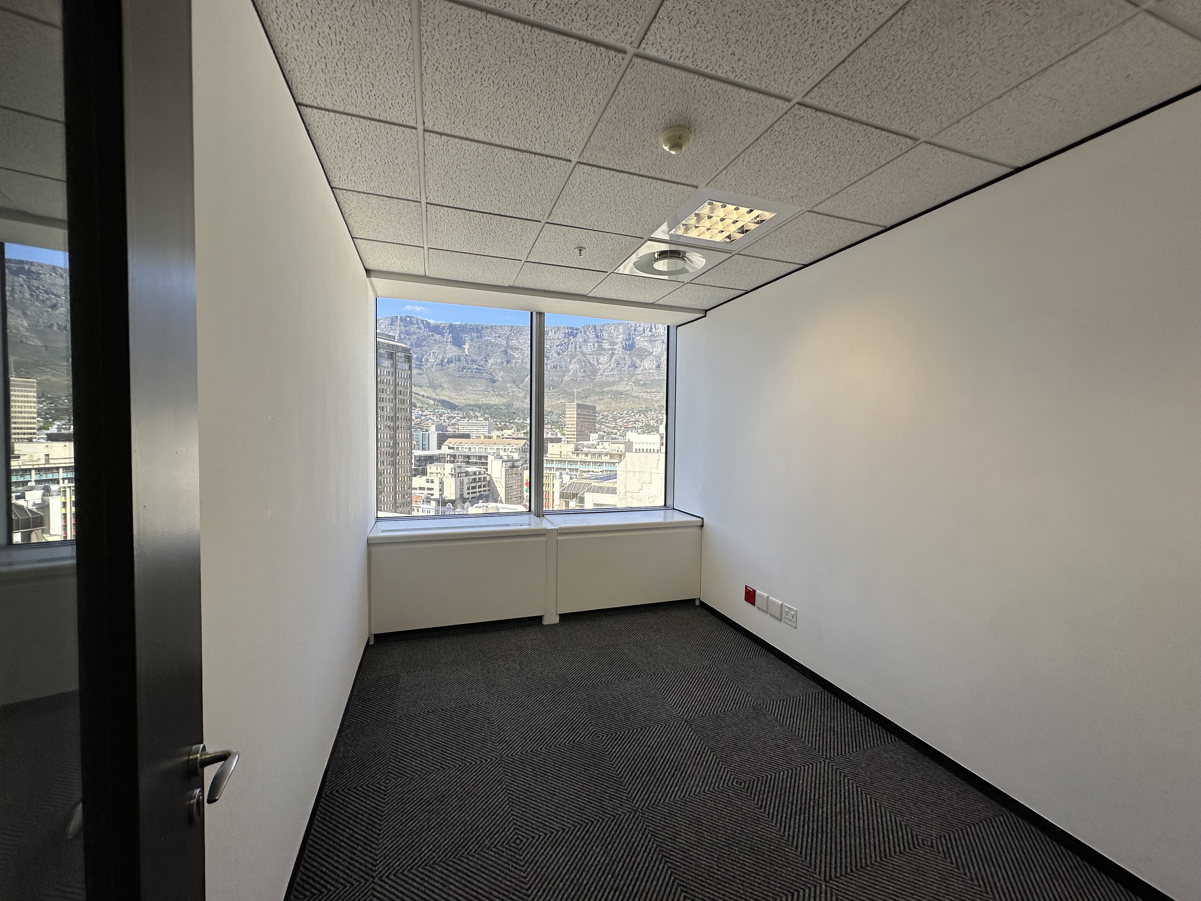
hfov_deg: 102.1
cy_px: 450
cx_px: 600
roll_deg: -0.3
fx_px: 486
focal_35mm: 14
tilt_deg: -1.8
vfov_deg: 85.7
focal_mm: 2.22
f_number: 2.2
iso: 40
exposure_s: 1/265
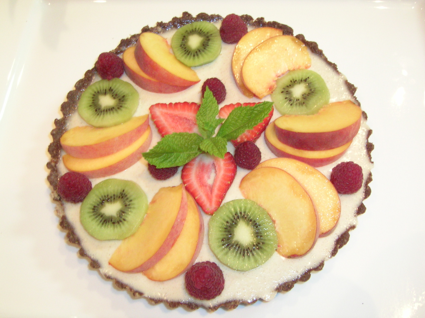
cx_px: 212
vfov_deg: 40.7
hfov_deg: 52.6
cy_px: 159
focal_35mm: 35
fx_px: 430
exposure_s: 1/5.1
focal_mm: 5.4
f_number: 4.8
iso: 200
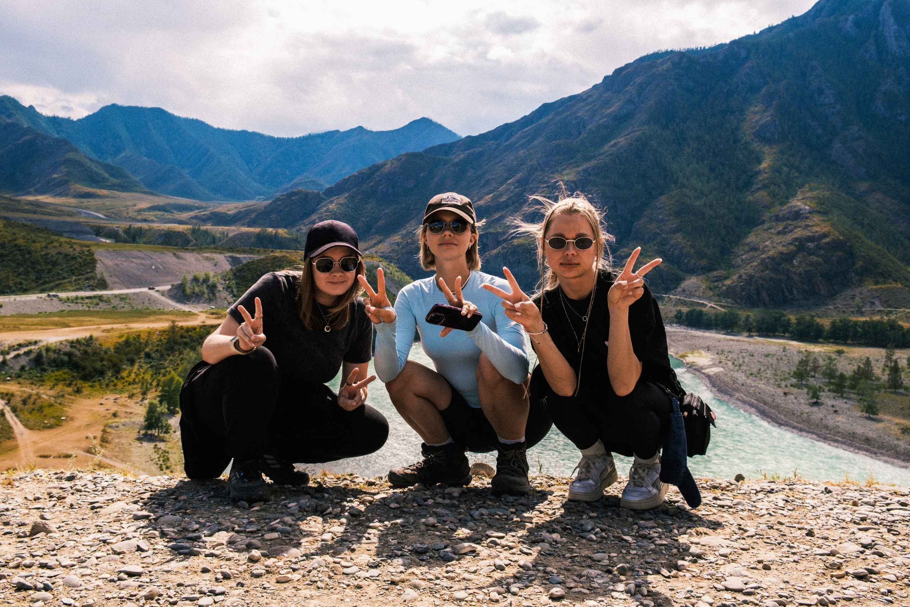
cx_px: 455
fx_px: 809
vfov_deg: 41.1
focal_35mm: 32
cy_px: 304
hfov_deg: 58.7
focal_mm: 21.4
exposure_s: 1/200
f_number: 8
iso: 160
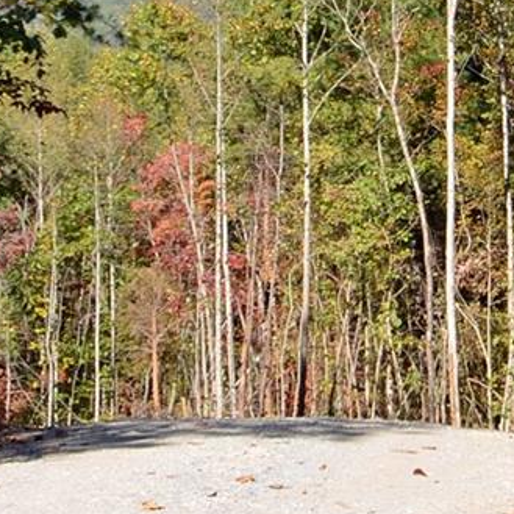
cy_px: -36
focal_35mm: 174
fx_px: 2923
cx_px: 405
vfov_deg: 10.0
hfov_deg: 10.0
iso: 100
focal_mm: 22
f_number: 6.3
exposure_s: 1/250
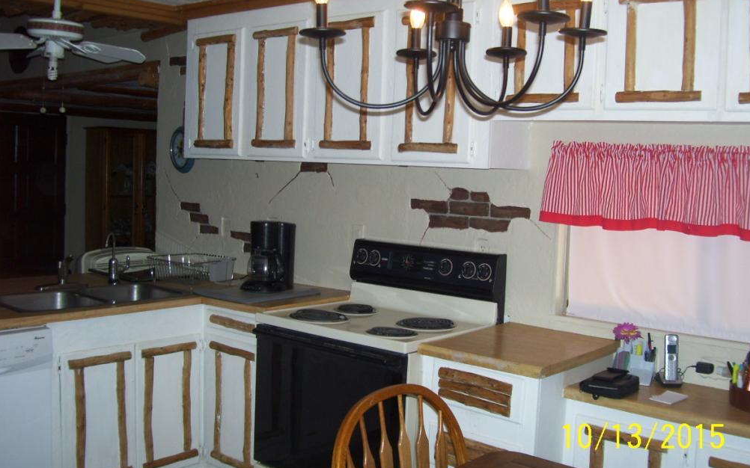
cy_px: 221
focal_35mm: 39
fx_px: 797
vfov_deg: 32.8
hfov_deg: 50.4
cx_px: 381
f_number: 2.7
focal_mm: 6
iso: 100
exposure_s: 1/60
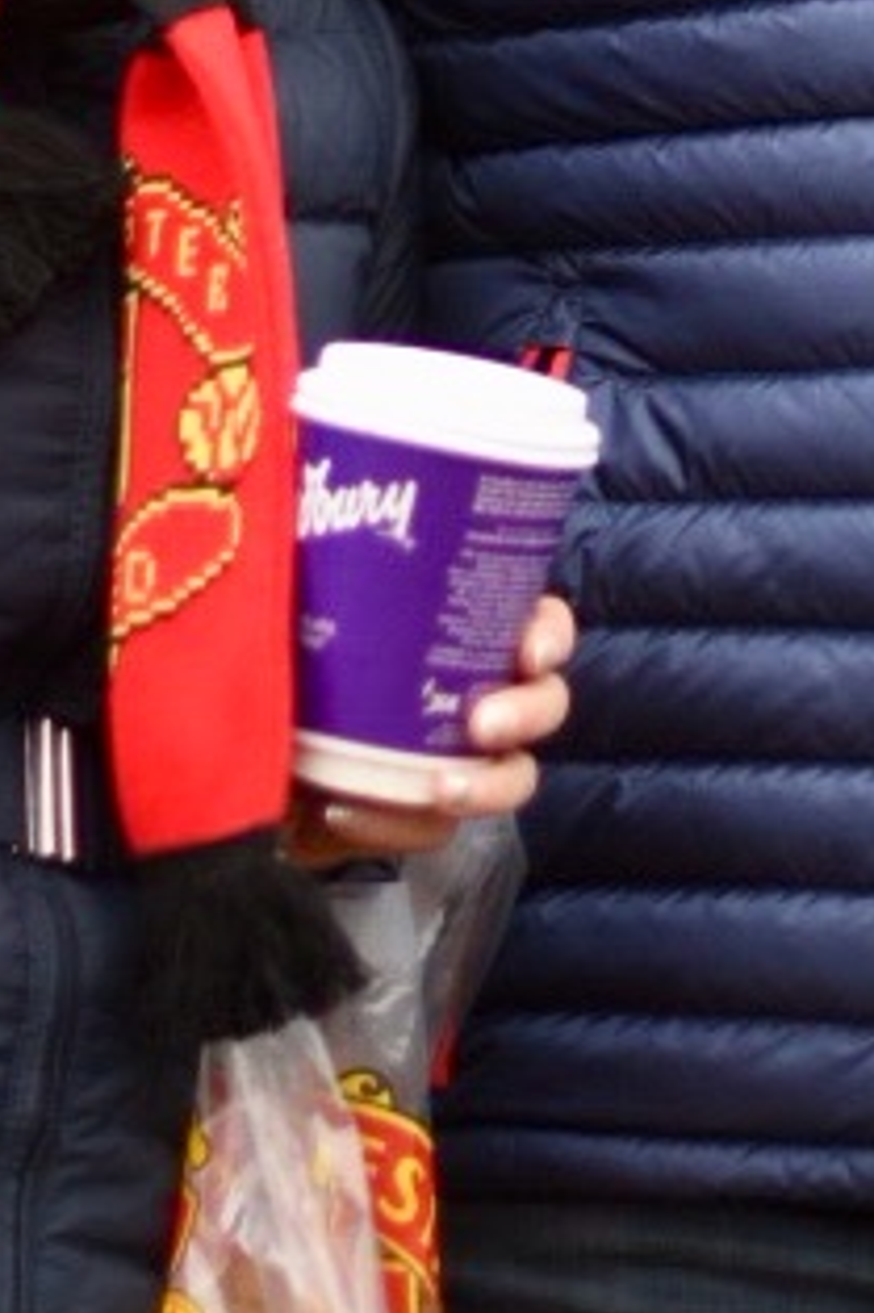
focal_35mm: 258
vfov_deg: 7.9
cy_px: -577
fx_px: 9405
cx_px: 933
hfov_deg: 5.3
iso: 640
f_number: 1.4
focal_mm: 50
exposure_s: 1/1600
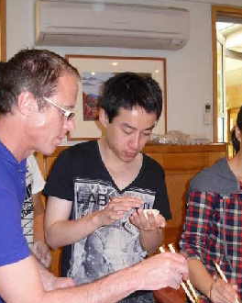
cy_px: 180
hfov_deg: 28.1
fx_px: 483
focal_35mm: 54
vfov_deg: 34.6
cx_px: 142
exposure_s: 1/27.6
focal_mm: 6.3
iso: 97
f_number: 2.9
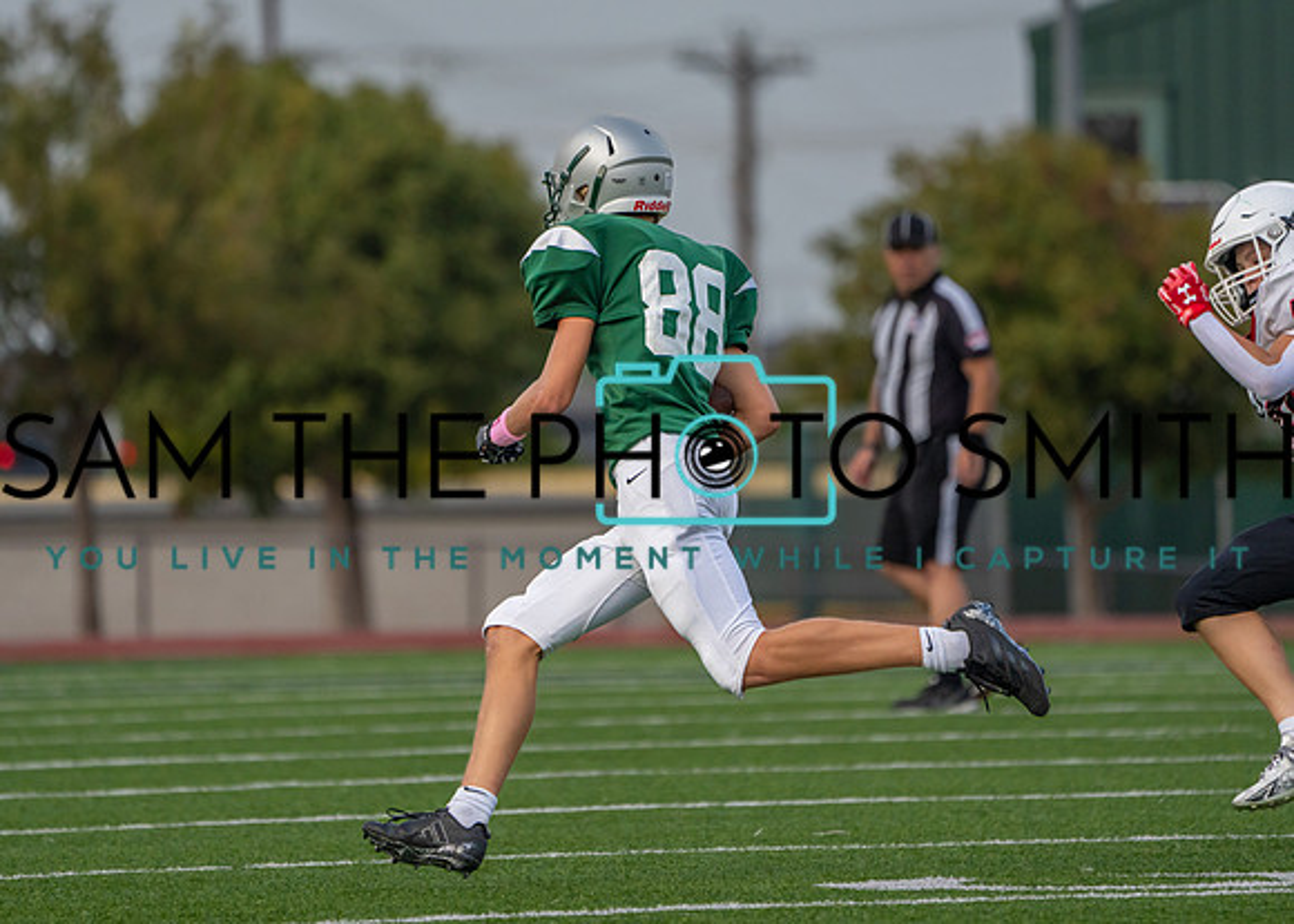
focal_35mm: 510
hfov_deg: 4.0
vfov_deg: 2.8
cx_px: 610
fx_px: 18751
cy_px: 364
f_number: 5.6
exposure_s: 1/1600
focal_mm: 400
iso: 1000
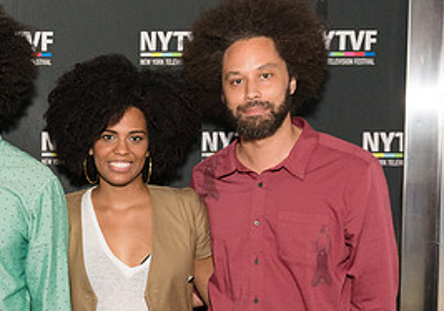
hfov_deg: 25.5
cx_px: -33
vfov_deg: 19.1
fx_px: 915
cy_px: 255
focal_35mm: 73
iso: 2000
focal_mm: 26
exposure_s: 1/250
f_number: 4
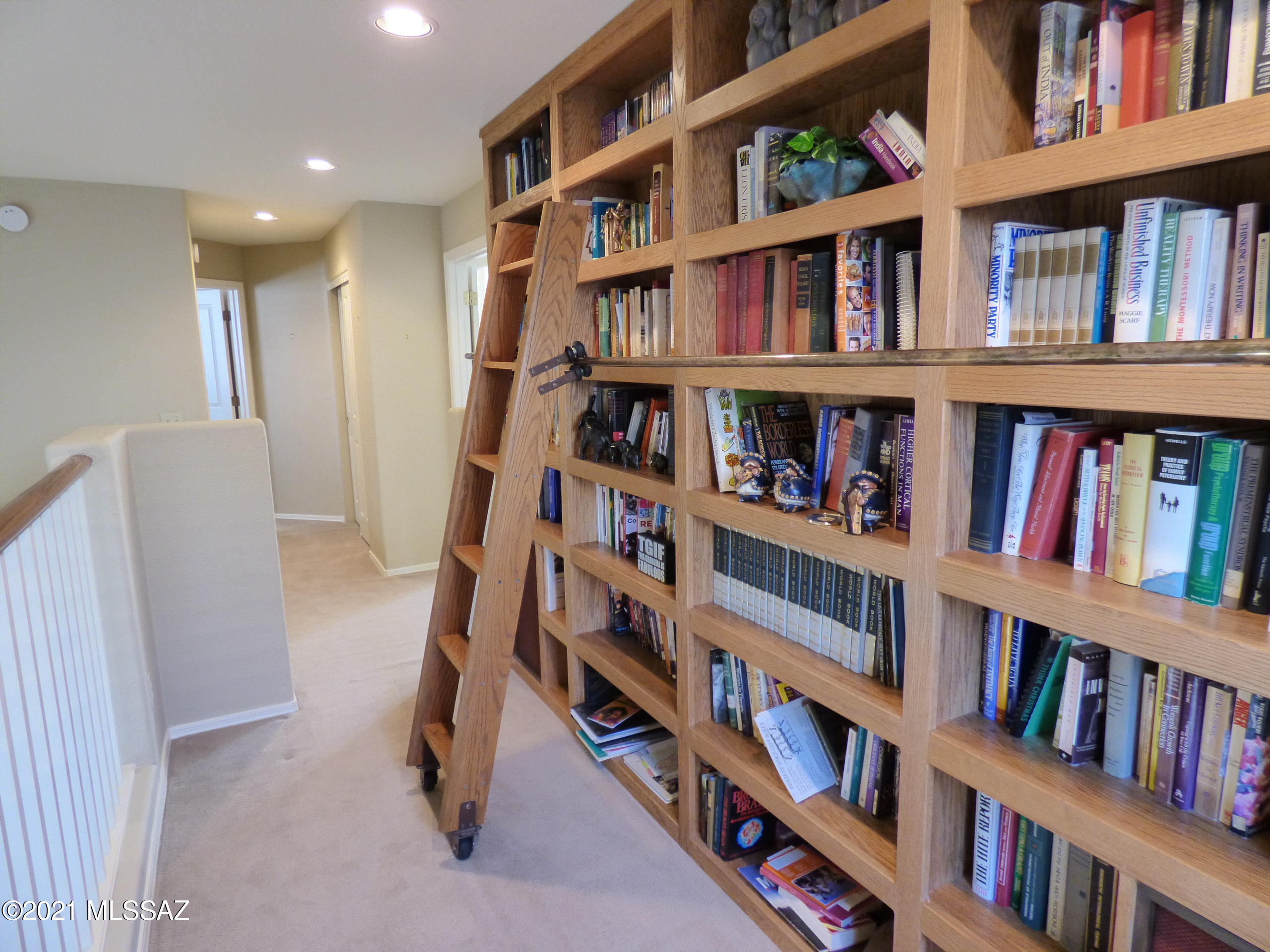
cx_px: 635
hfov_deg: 81.7
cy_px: 476
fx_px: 734
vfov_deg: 66.0
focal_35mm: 20
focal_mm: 3.58
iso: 800
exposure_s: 1/25
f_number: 2.8
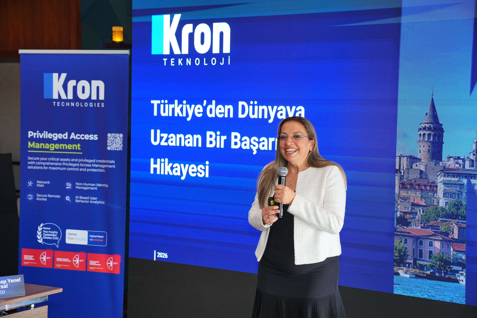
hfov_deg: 28.8
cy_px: 159
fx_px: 927
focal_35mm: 70
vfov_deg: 19.5
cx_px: 238
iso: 2000
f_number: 4.5
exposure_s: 1/160
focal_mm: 70
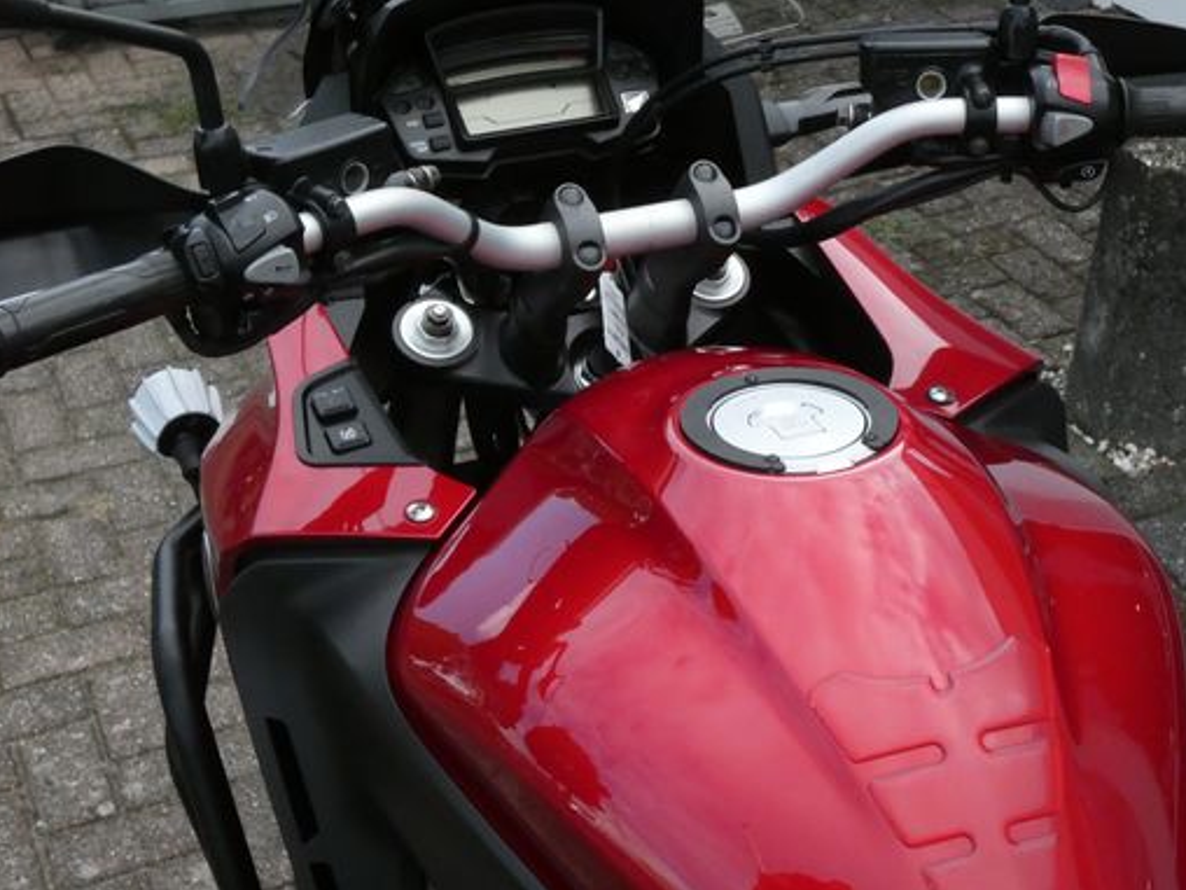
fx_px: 1987
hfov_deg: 33.2
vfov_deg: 25.2
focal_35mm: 58
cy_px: 409
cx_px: 686
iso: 800
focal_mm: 8.2
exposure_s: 1/1000
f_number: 4.5
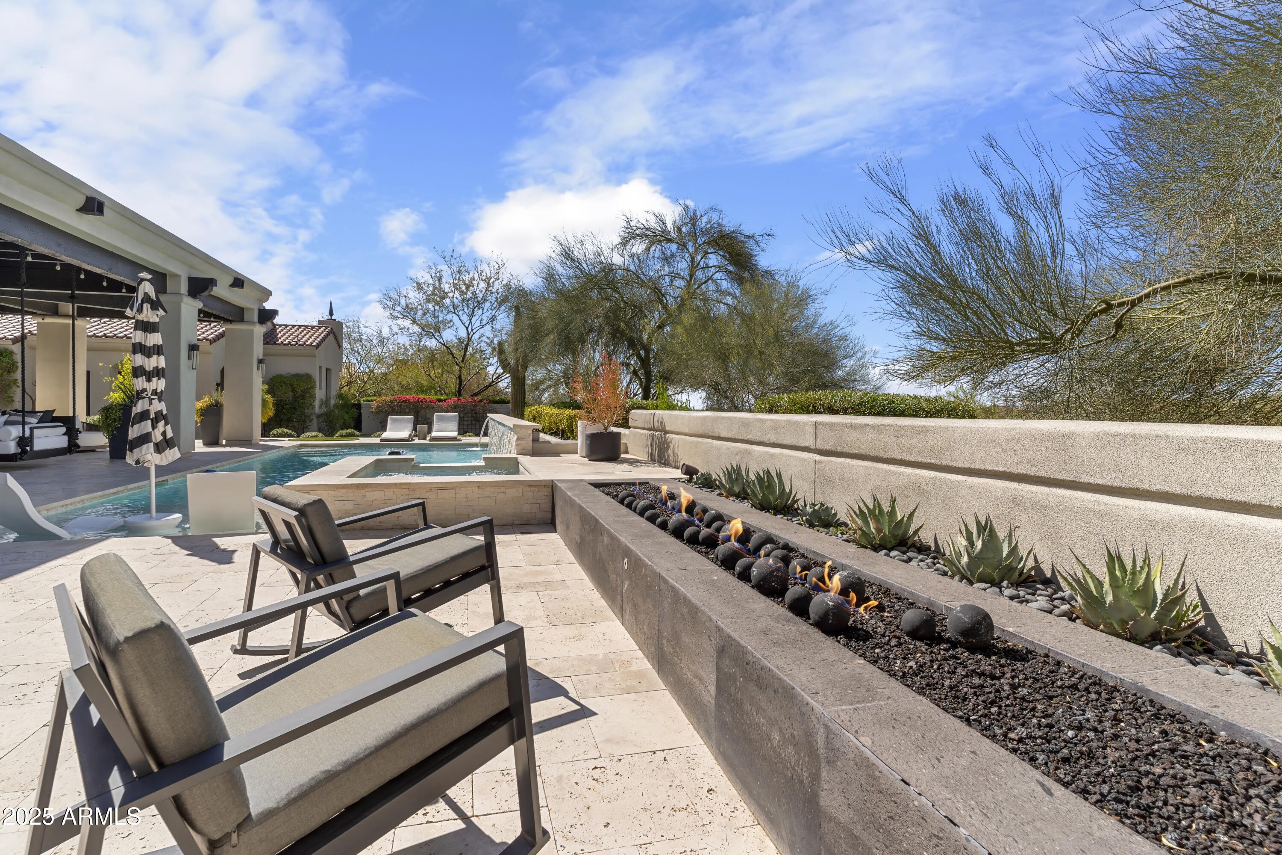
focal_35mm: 17
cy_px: 428
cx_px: 641
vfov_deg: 70.4
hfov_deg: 93.3
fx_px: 605
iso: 400
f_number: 8
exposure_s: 1/1600
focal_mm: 17
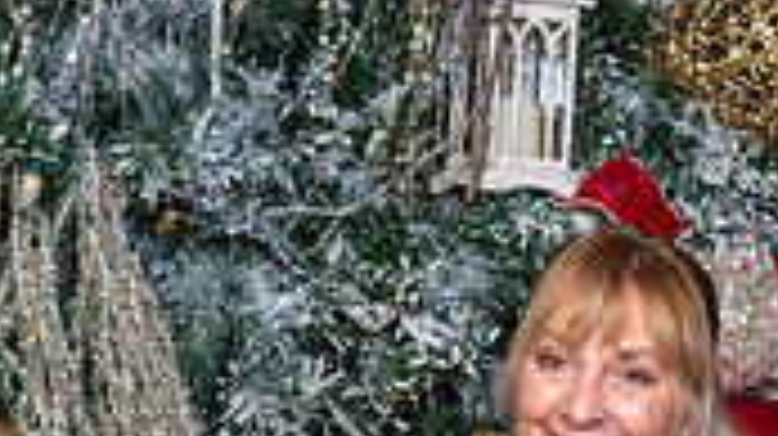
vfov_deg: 5.1
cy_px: 921
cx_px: 483
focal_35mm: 232
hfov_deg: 9.3
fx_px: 4782
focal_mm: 85
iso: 400
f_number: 8
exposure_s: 1/125
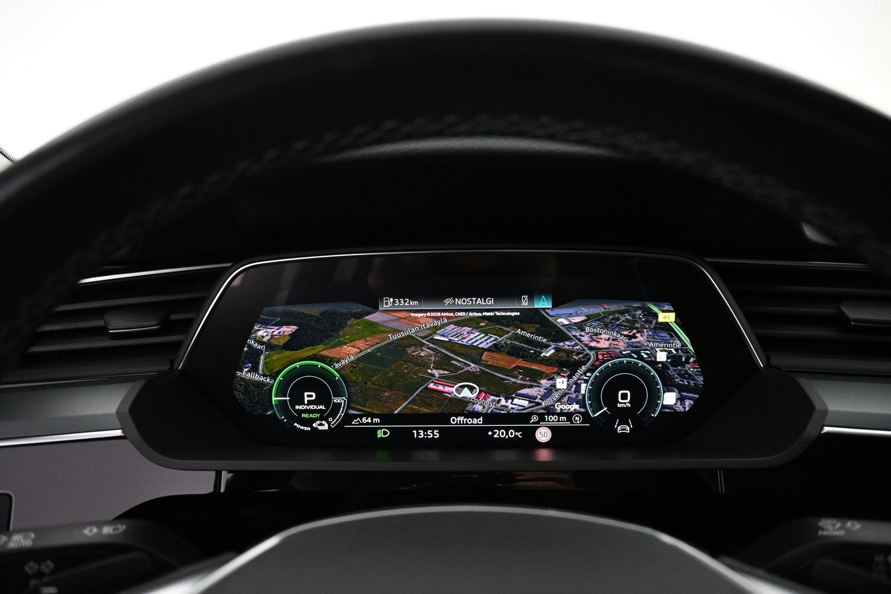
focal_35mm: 24
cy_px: 297
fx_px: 594
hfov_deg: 73.7
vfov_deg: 53.1
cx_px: 446
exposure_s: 1/100
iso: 4000
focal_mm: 16
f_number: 3.5
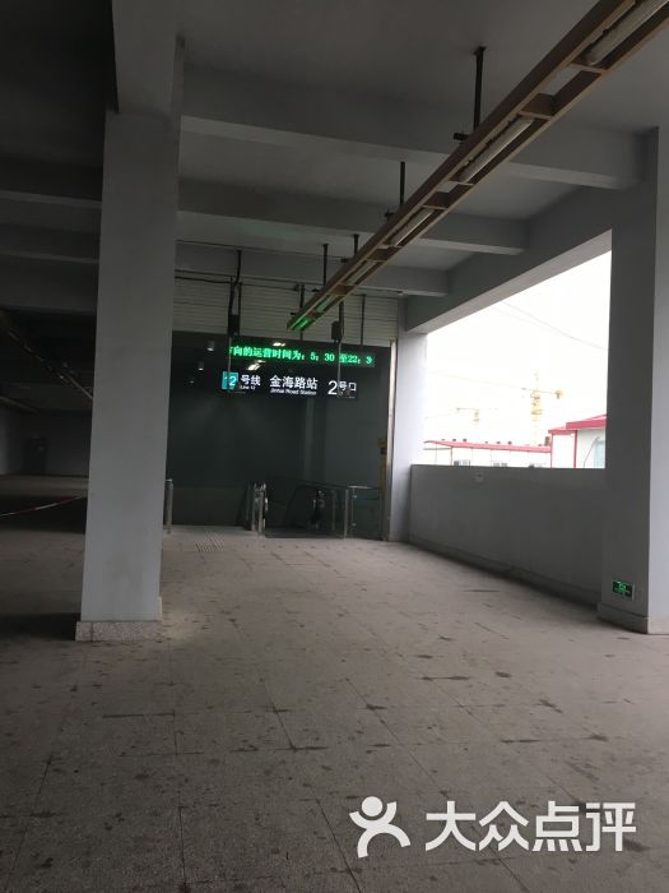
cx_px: 334
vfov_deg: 61.7
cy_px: 446
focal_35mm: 29
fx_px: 747
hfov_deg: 48.2
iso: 32
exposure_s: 1/33
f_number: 2.2
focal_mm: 4.15
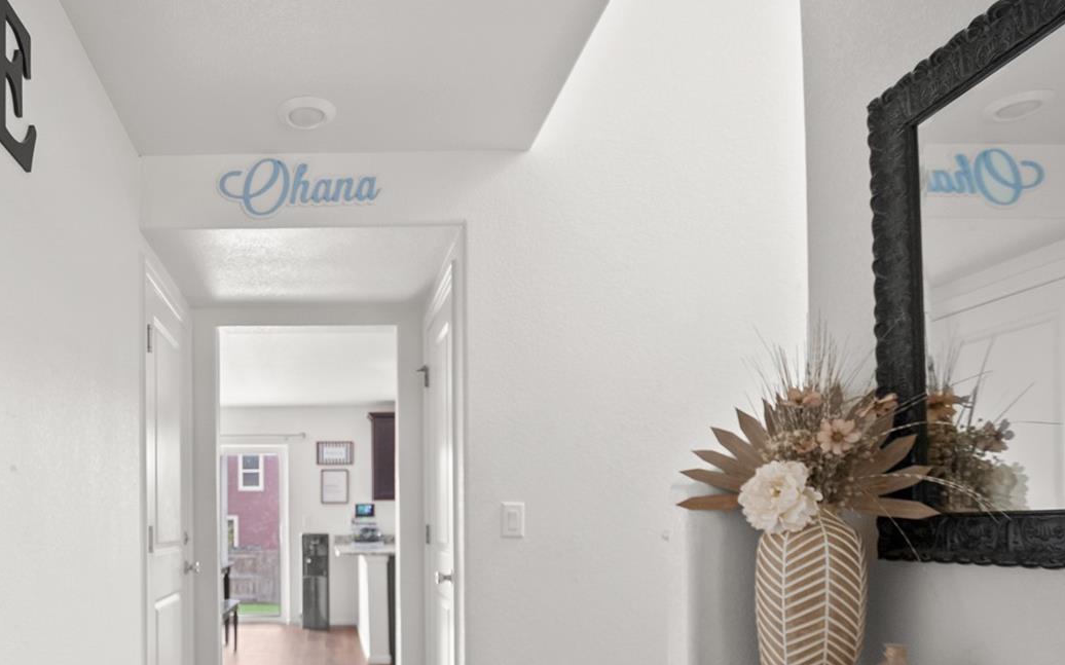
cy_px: 492
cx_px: 294
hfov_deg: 38.1
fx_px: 1509
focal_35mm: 52
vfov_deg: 24.6
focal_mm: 22
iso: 200
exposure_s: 1/13
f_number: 4.5
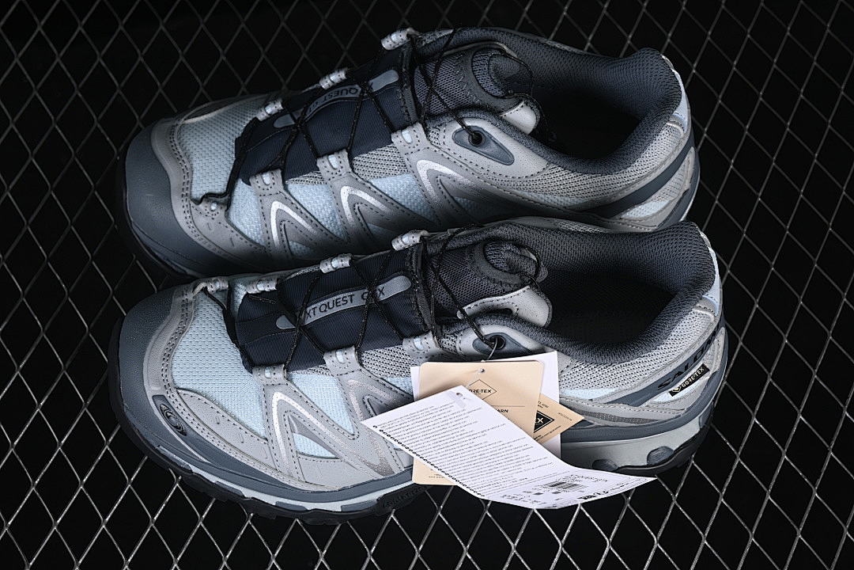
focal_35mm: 75
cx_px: 427
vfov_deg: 18.2
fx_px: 1779
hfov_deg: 27.0
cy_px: 285
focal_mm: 50
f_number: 7.1
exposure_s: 1/80
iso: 160
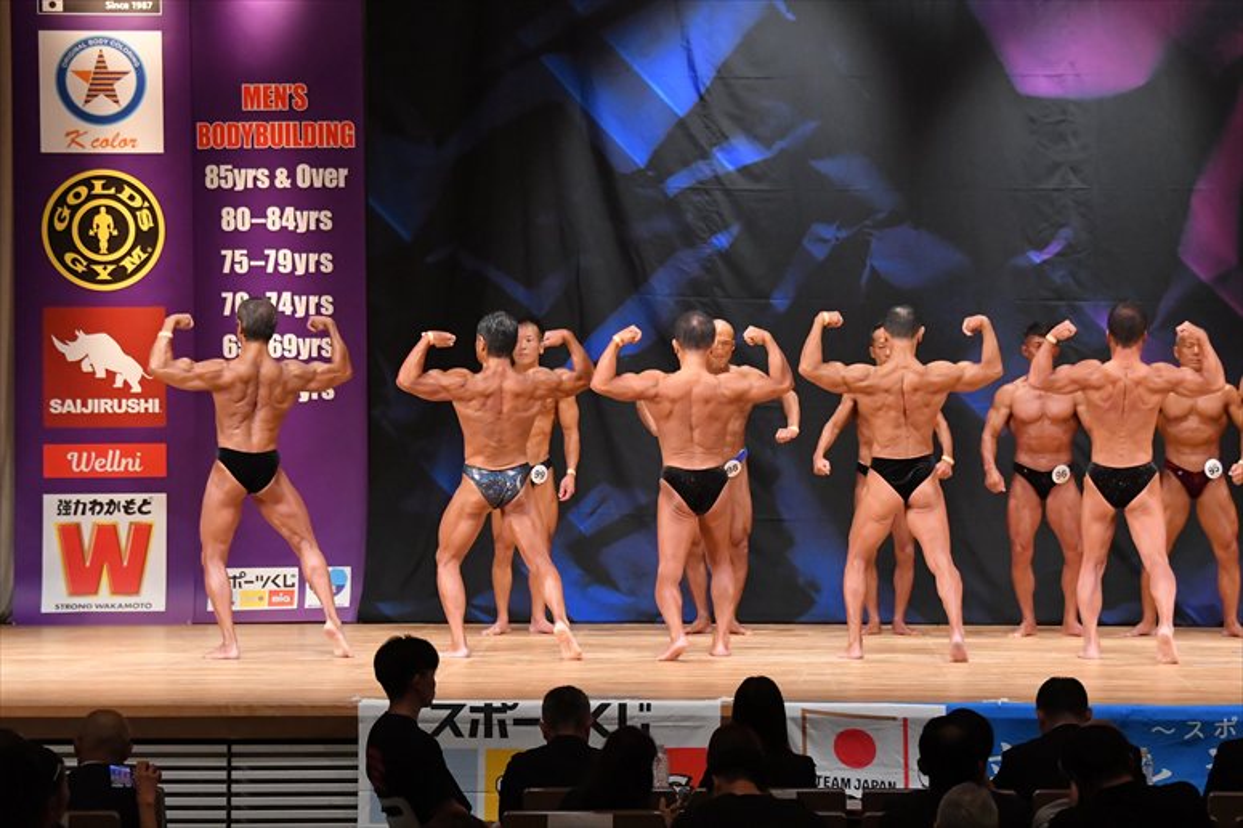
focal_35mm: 135
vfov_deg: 10.2
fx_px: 4659
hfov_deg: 15.2
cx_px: 622
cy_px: 414
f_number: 5.6
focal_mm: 90
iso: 6400
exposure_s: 1/400
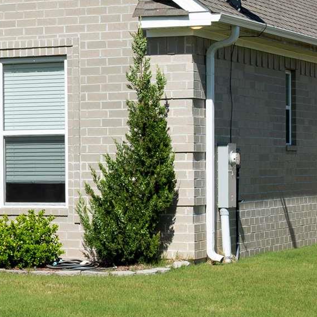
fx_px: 1658
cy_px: 210
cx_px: -283
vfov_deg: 10.9
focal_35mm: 160
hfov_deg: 10.2
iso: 100
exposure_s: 1/100
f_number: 10
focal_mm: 35
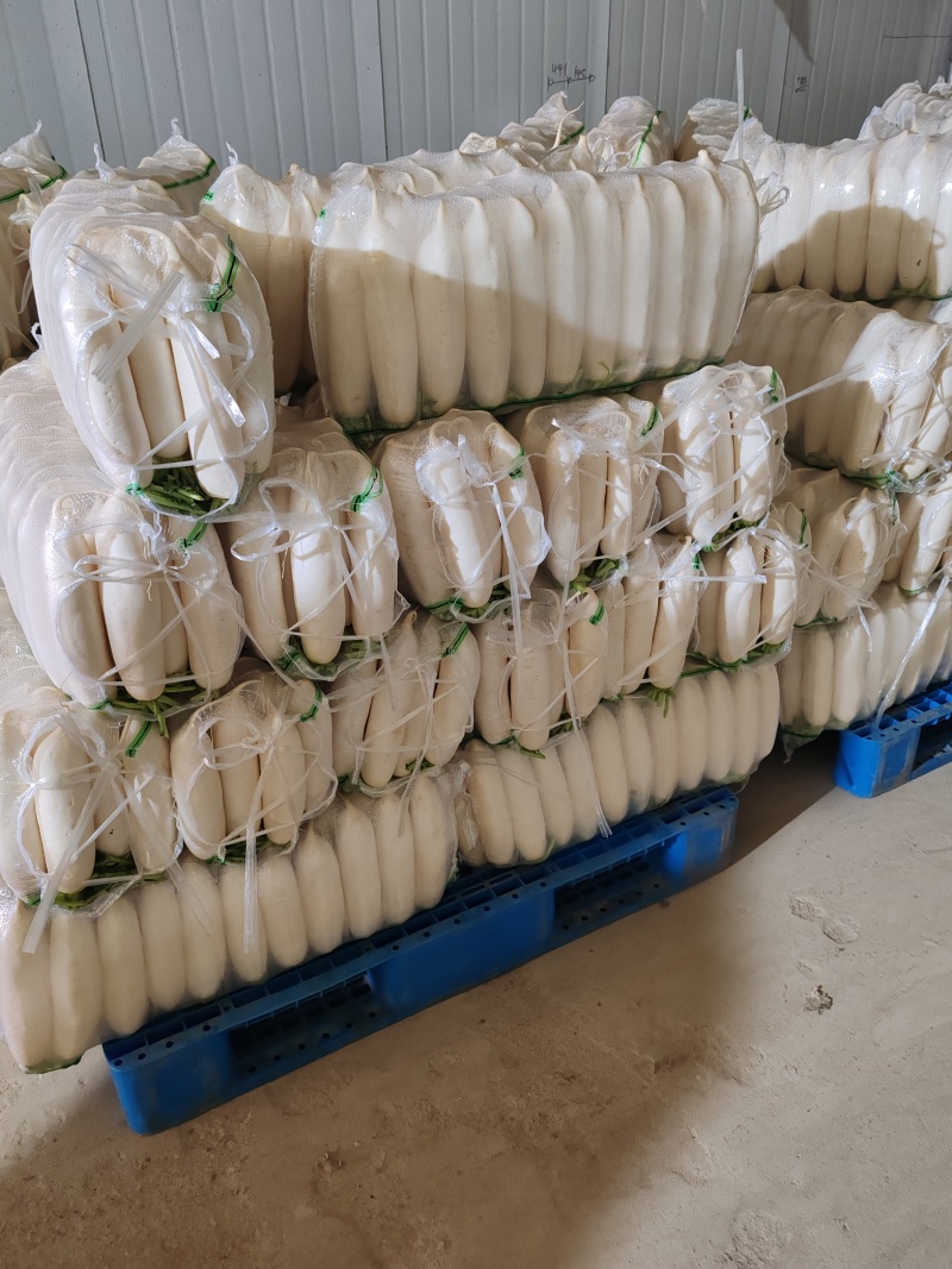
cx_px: 476
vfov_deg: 65.3
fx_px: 990
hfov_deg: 51.3
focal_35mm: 27
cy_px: 634
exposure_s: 1/50
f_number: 1.9
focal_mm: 6.12
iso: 1600
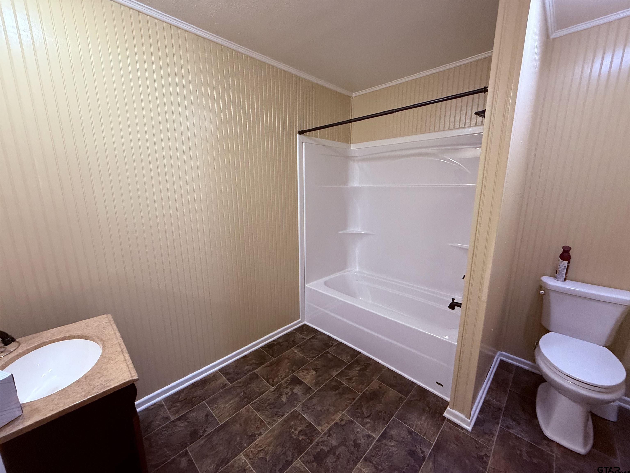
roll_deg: -0.5
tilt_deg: -12.5
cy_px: 236
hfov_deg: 102.1
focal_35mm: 14
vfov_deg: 85.7
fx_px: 255
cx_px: 315
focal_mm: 2.22
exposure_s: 1/60
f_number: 2.2
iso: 500
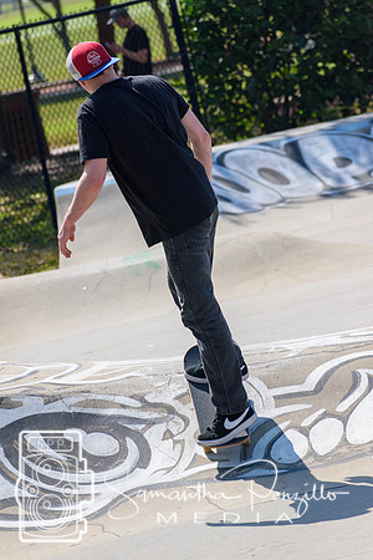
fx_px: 4079
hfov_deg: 5.2
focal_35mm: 262
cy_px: 280
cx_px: 186
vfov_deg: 7.8
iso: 200
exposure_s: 1/2000
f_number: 5.6
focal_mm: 175
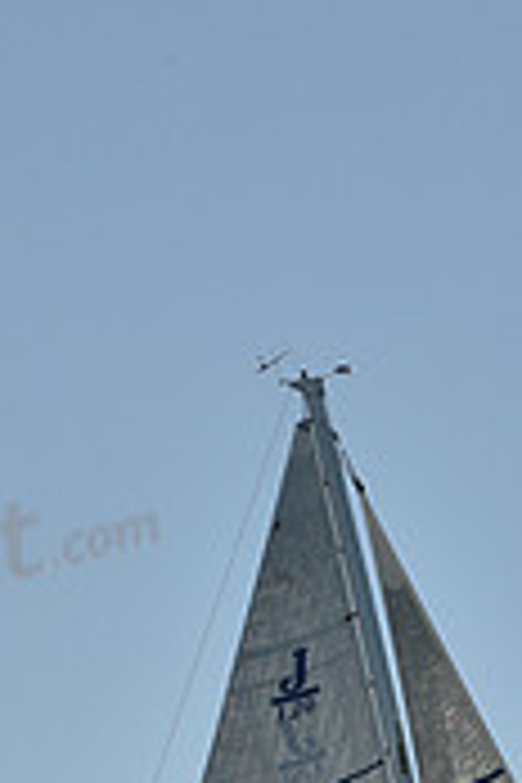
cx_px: 394
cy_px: 1179
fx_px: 5067
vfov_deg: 8.6
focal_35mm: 233
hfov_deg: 5.9
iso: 320
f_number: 13
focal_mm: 70
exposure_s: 1/800
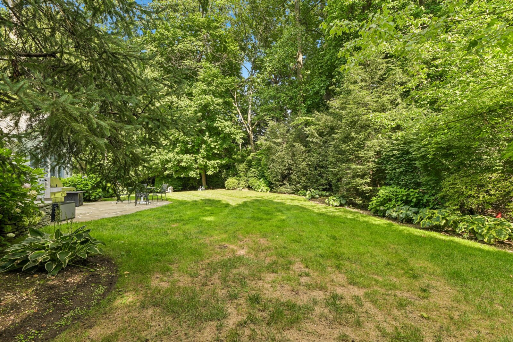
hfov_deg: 96.7
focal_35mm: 16
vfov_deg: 73.7
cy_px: 171
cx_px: 256
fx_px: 228
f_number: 9
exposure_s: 1/80
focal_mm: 16
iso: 250
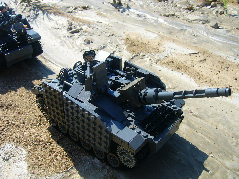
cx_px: 120
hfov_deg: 52.6
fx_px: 242
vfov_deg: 40.7
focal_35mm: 35
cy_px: 90
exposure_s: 1/320
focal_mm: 5.8
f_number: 5.6
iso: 64
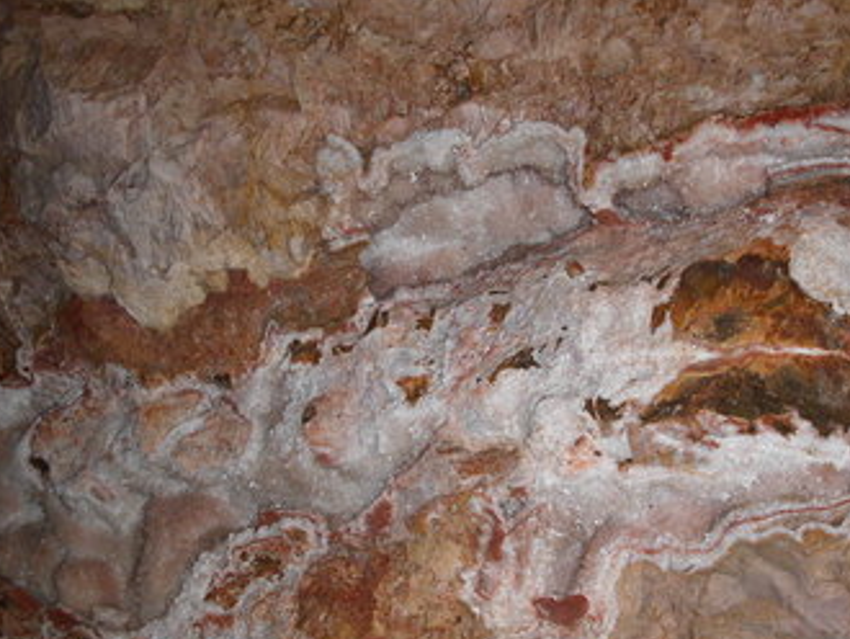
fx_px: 1130
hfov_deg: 41.1
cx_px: 474
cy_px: 363
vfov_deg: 31.5
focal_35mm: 46
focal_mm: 7.8
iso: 100
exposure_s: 1/30
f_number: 2.8
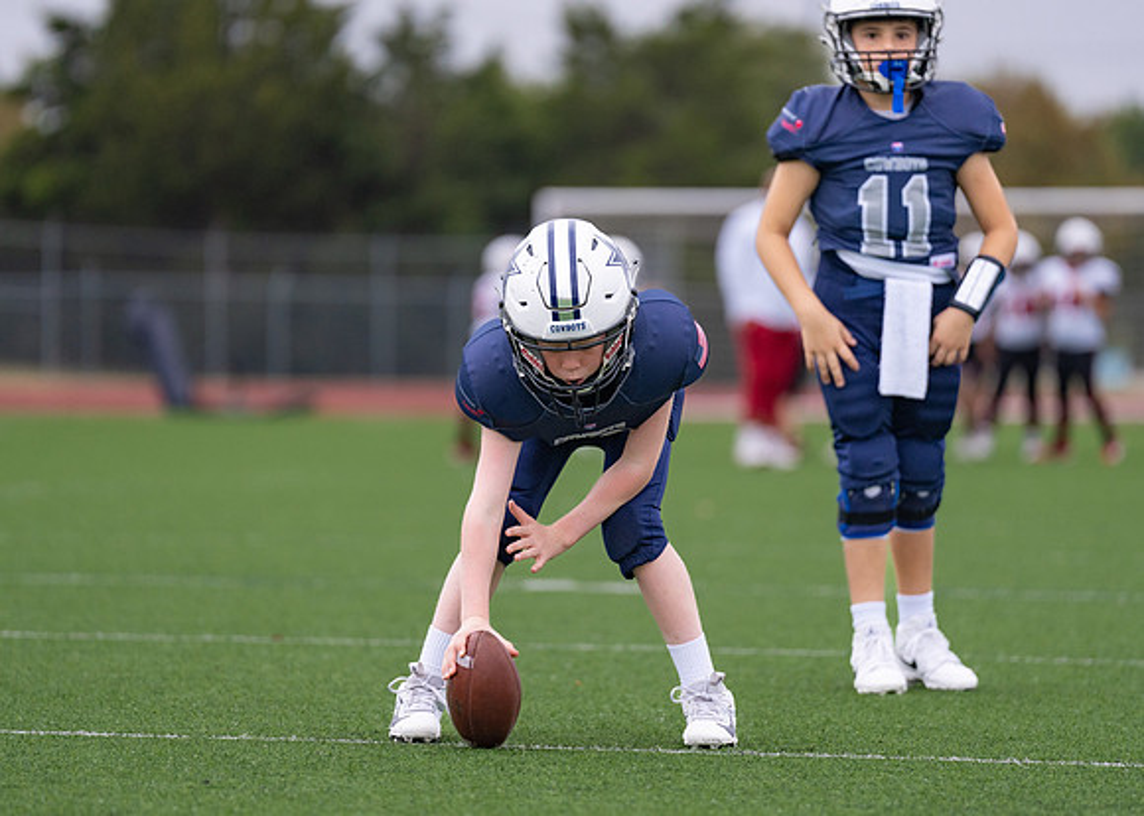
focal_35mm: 247
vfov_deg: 5.8
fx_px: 8020
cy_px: 387
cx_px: 610
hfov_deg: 8.2
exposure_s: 1/1000
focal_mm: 200
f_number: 2.8
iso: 640
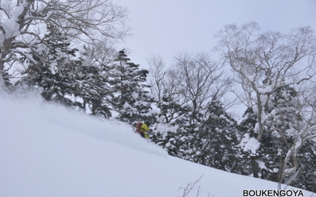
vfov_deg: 16.9
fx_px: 663
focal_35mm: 77
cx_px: 158
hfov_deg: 26.8
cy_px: 103
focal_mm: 50
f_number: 6.3
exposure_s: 1/1000
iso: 200
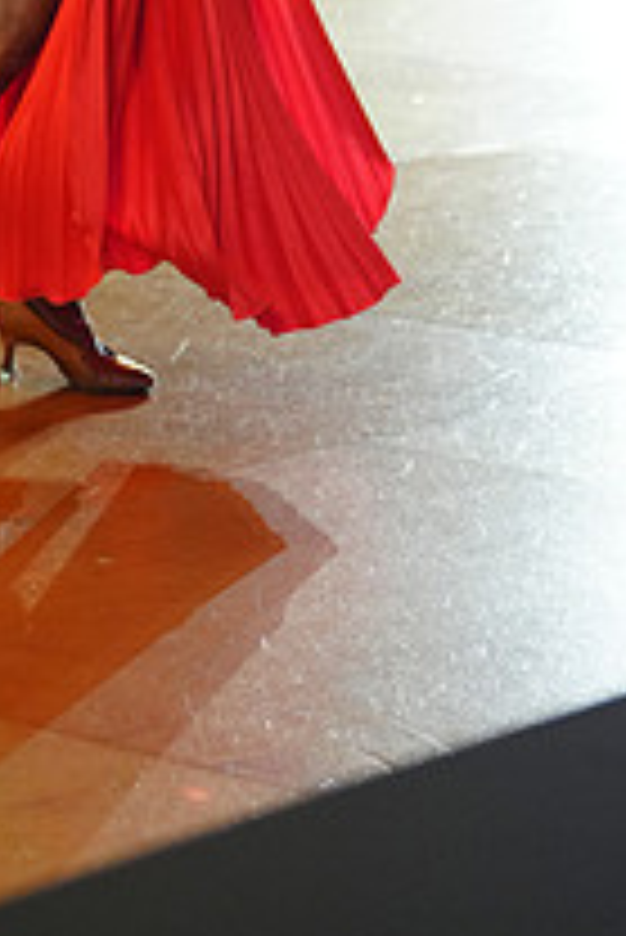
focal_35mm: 195
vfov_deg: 10.3
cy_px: -248
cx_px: -218
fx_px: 5077
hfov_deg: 7.0
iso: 2500
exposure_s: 1/500
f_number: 2.8
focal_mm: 70
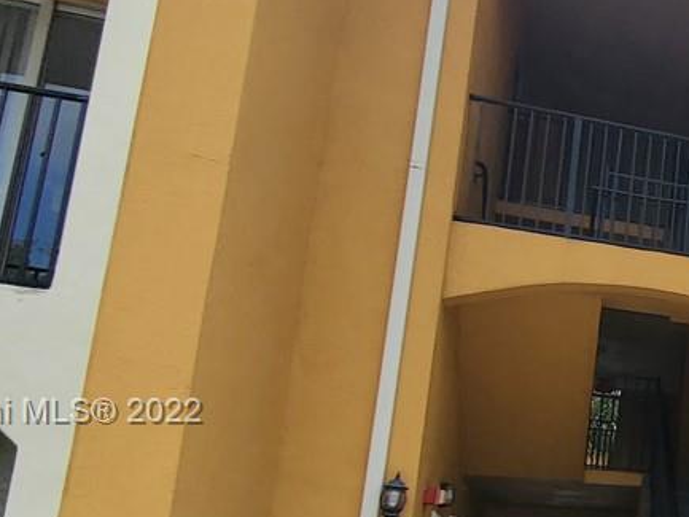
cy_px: 414
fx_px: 956
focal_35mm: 48
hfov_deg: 29.1
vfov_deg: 29.6
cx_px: 966
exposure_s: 1/805
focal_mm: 1.8
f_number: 2.2
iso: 50
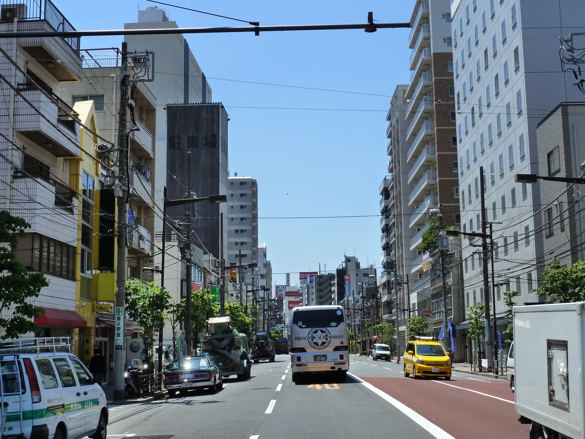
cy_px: 220
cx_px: 292
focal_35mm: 48
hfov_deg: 39.7
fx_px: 811
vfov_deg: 30.3
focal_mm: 7.9
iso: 200
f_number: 5
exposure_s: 1/400
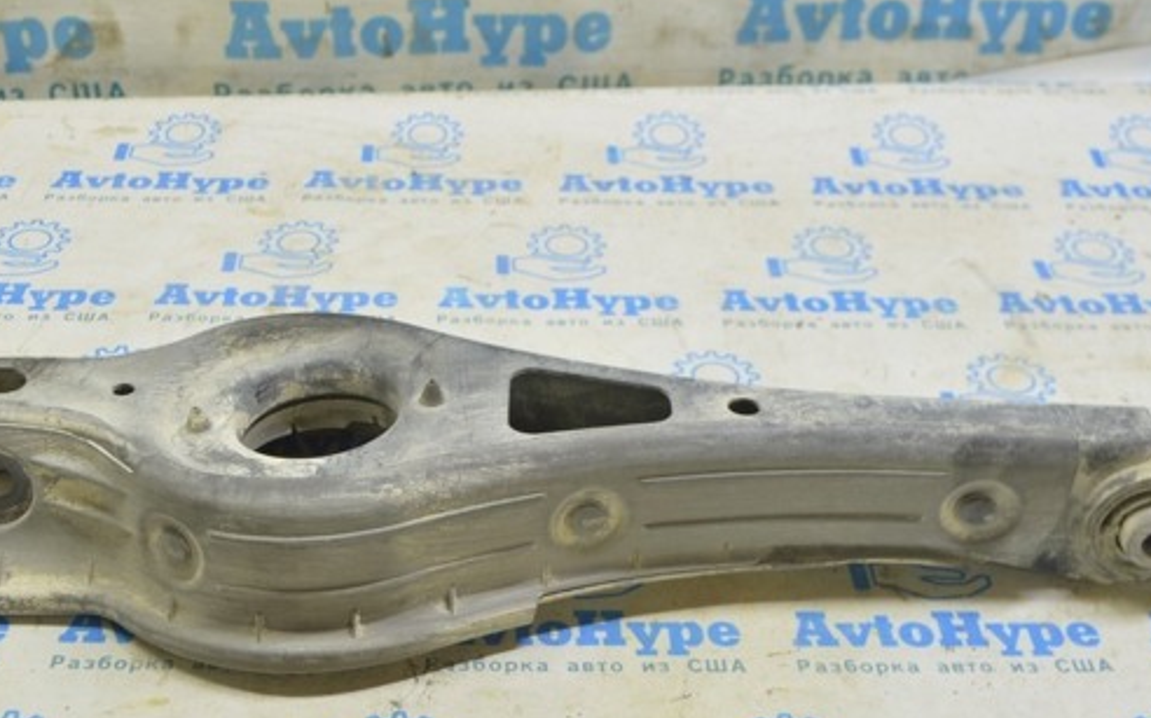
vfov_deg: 24.1
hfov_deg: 37.6
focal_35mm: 54
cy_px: 415
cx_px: 473
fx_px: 1683
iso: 400
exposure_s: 1/20
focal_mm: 27
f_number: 5.6
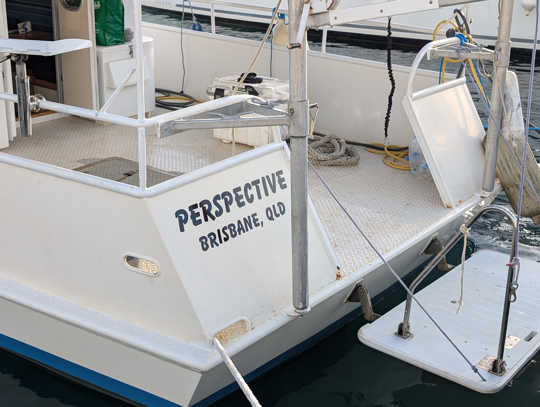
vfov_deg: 29.7
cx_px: 270
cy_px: 204
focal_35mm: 49
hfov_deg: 38.9
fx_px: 765
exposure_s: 1/331
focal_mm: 6.9
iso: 24
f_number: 1.68
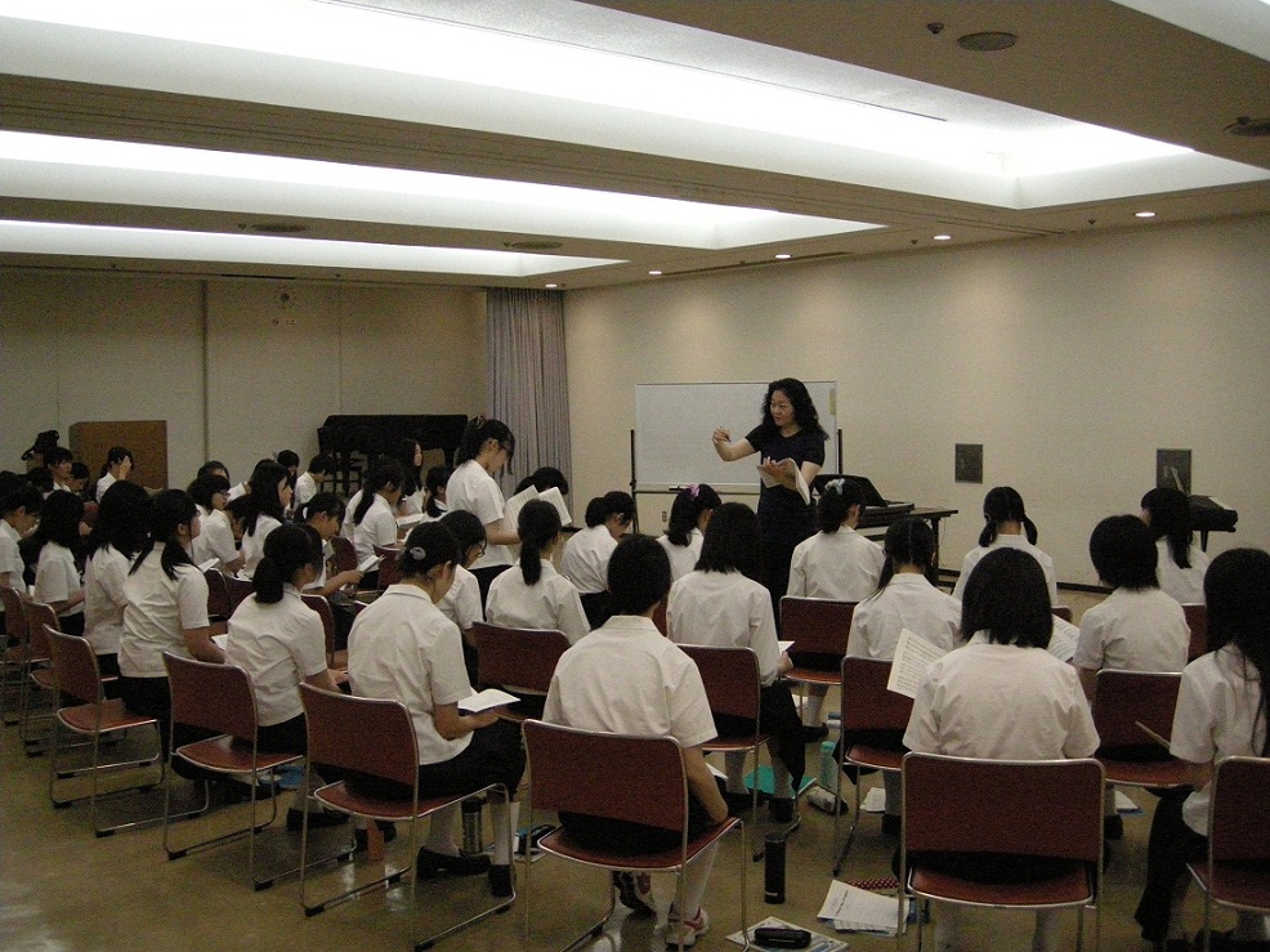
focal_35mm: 36
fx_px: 1320
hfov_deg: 51.4
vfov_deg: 39.6
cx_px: 635
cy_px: 476
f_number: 2.7
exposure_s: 1/133
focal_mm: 7.5
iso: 876
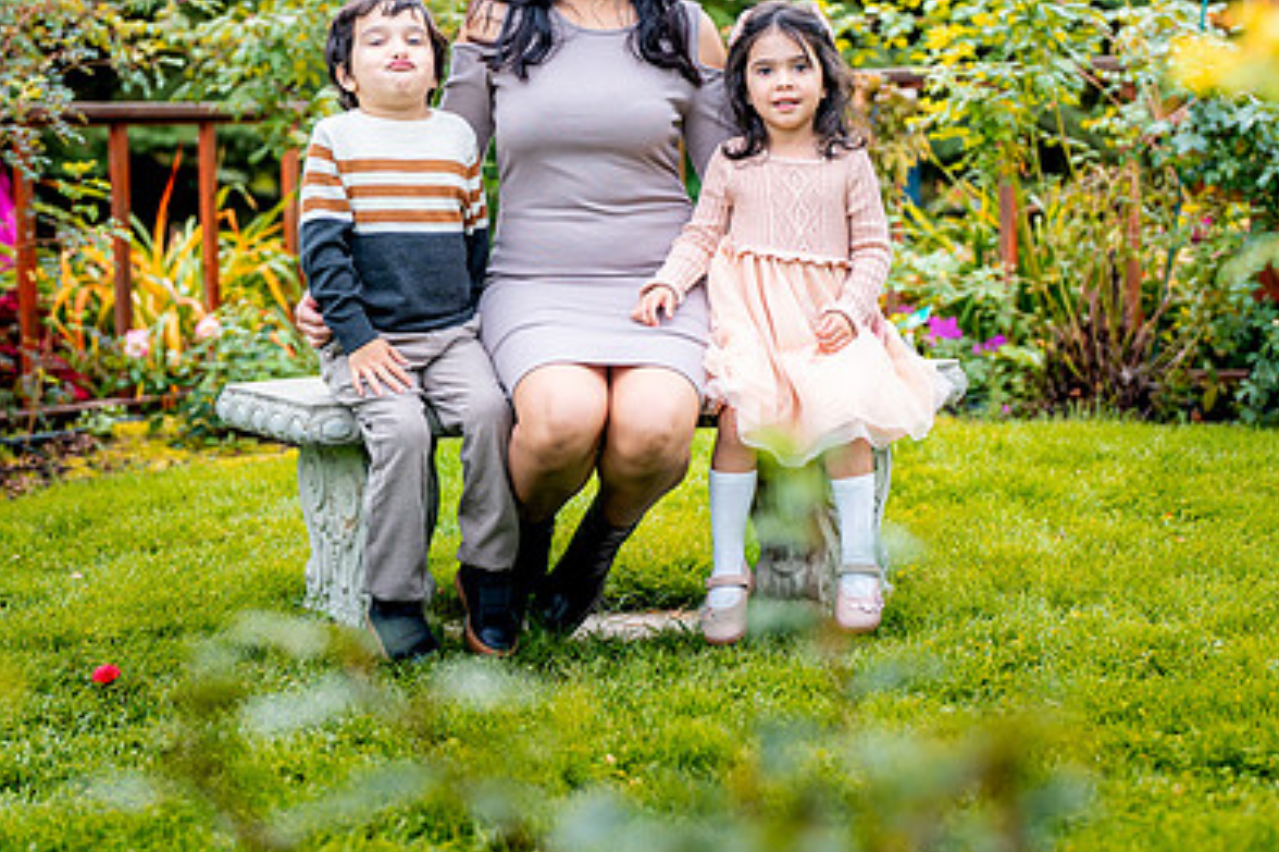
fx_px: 2628
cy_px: 273
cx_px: 620
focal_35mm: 74
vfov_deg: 18.3
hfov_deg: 27.4
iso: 200
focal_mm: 50
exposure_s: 1/800
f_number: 2
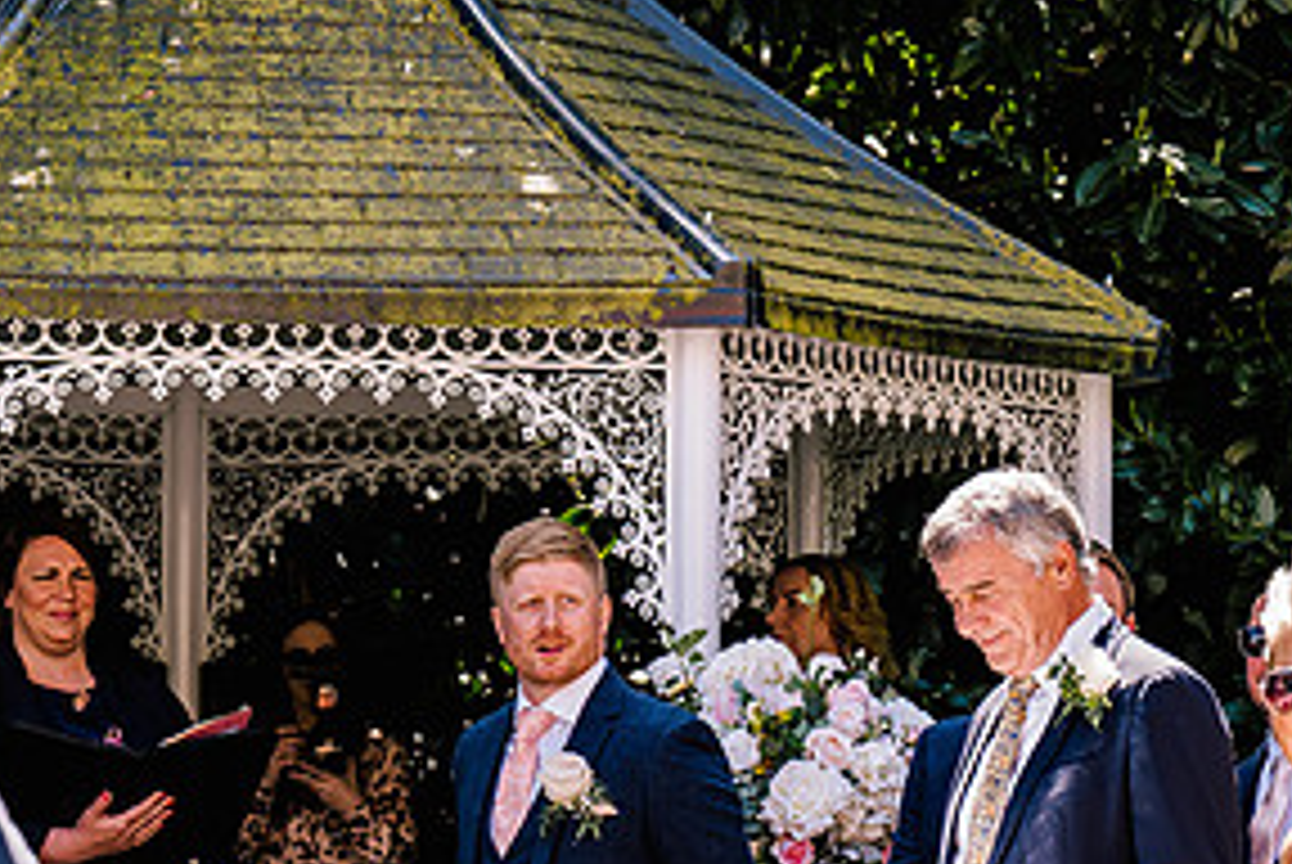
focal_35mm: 166
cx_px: 716
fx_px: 5963
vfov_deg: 8.3
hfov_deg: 12.4
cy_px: 745
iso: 400
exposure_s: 1/400
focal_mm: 81
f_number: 4.5
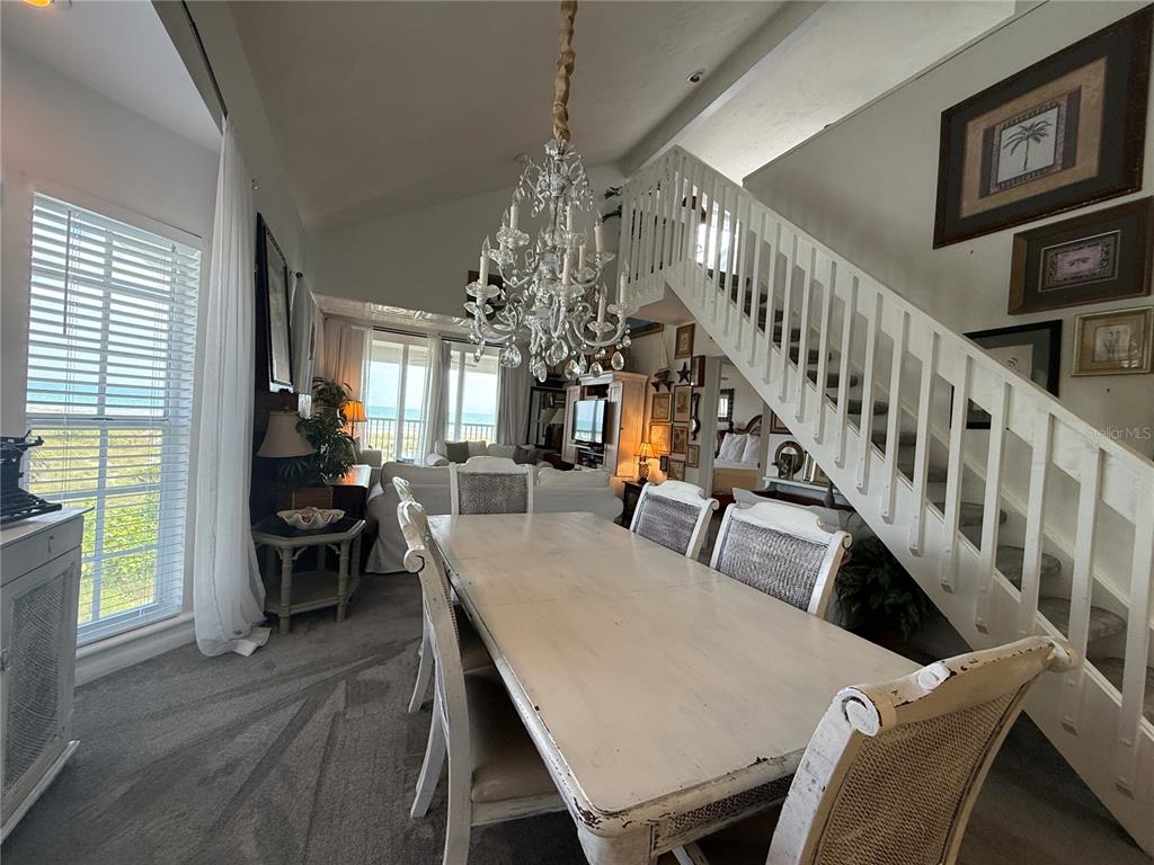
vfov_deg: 85.7
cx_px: 577
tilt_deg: -0.9
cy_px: 432
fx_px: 467
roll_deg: -4.2
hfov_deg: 102.1
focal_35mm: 14
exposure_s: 1/120
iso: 250
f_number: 2.2
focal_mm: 2.22
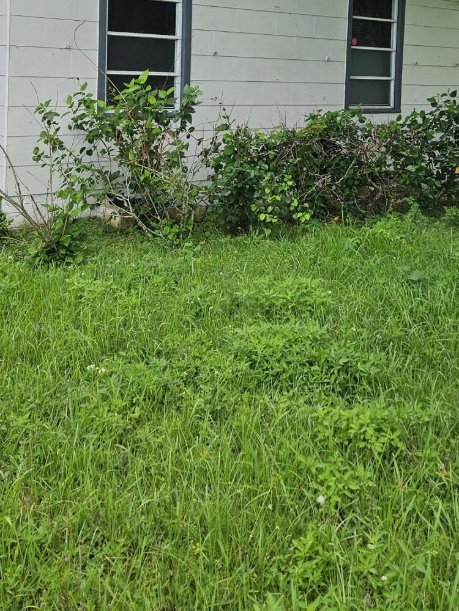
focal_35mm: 46
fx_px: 813
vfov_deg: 39.4
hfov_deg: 31.5
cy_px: 111
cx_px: 267
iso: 25
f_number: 1.8
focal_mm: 5.4
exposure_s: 1/1114
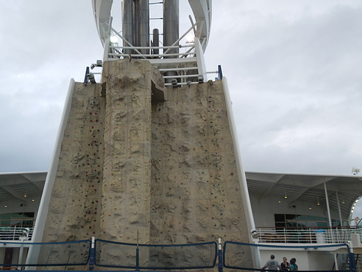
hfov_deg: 59.8
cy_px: 158
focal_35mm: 30
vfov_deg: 46.7
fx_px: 314
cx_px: 162
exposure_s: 1/60
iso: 100
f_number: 3.3
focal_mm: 4.5
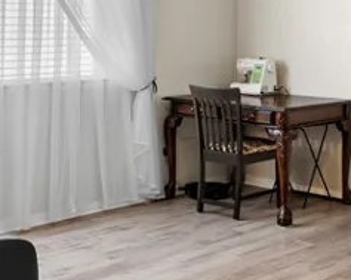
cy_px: 33
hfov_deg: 26.1
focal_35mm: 69
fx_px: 716
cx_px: 351
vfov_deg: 21.7
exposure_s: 1/6
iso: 400
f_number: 8
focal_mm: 17
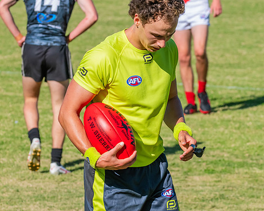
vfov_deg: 4.7
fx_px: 2562
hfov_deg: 5.9
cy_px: 108
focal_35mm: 328
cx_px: 151
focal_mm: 240
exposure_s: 1/1600
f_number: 14
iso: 1600
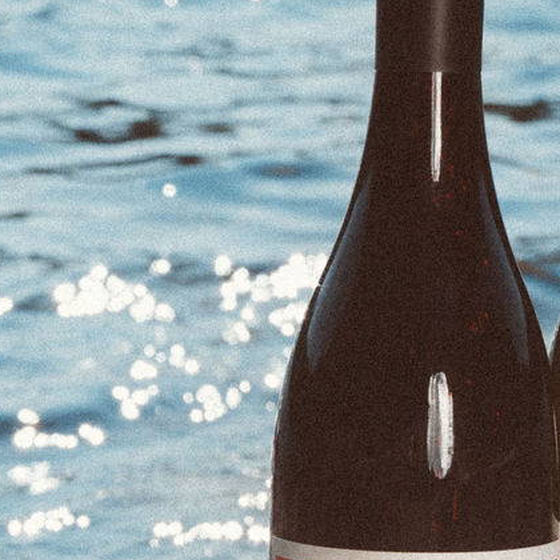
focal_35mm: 295
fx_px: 5399
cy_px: 480
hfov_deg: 5.9
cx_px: -101
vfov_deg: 5.9
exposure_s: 1/500
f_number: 11
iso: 280
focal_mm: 70
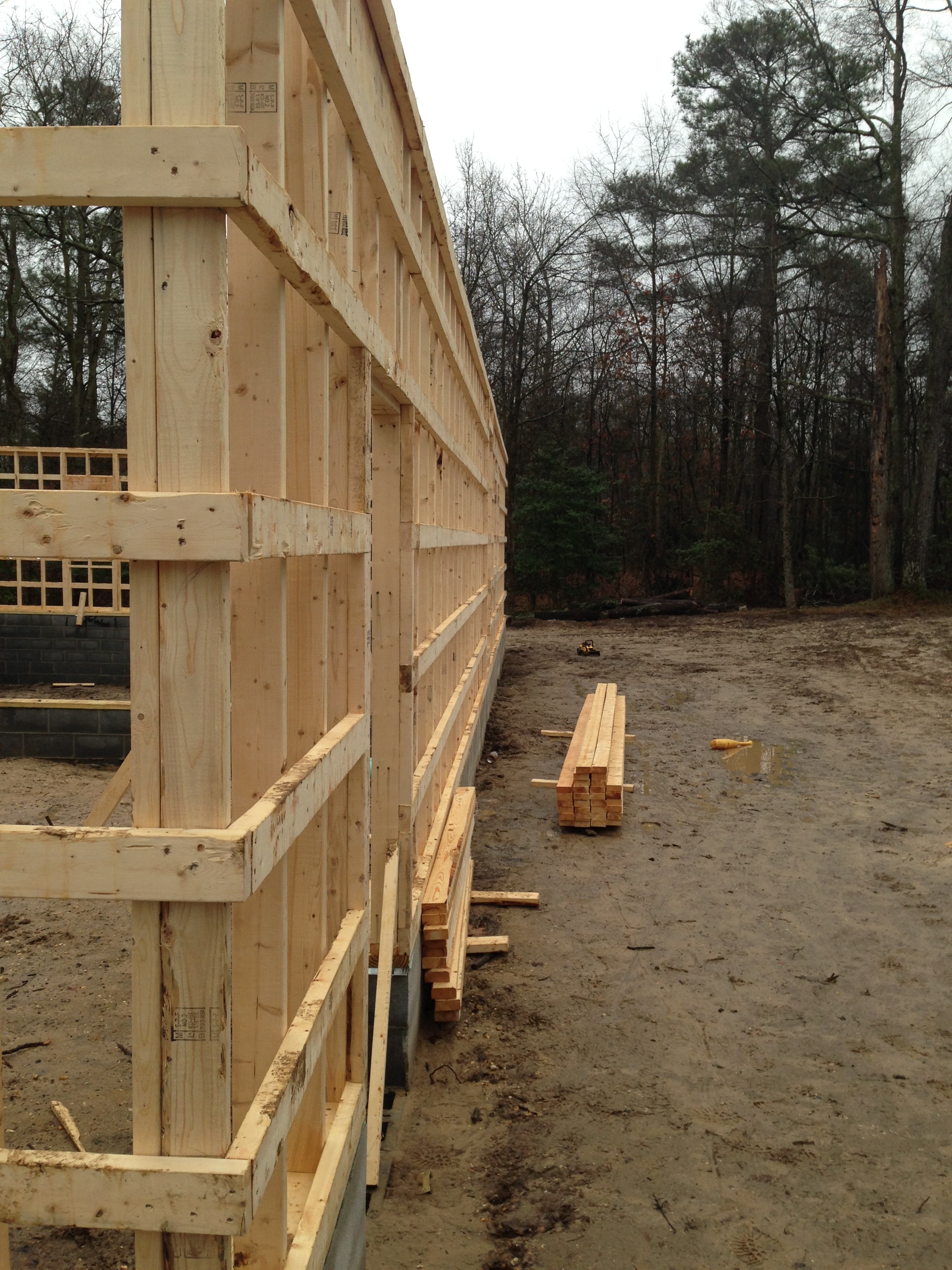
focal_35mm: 33
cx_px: 476
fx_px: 1210
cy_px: 635
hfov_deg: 42.9
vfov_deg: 55.4
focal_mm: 4.12
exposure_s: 1/219
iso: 50
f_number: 2.4
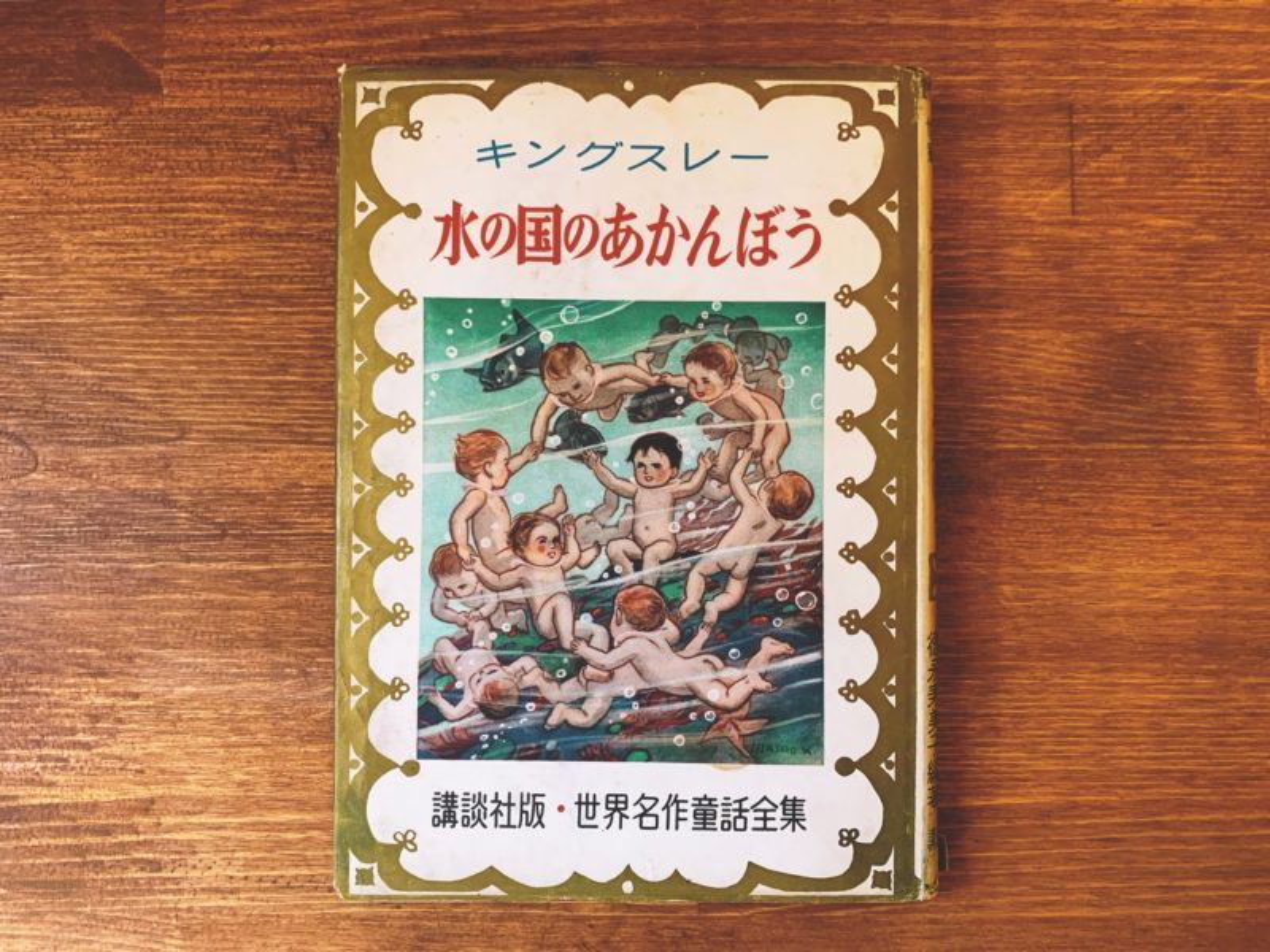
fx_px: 954
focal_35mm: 26
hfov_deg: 67.3
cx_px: 635
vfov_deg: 53.1
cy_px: 476
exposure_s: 1/60
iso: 320
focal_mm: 4.25
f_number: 1.8
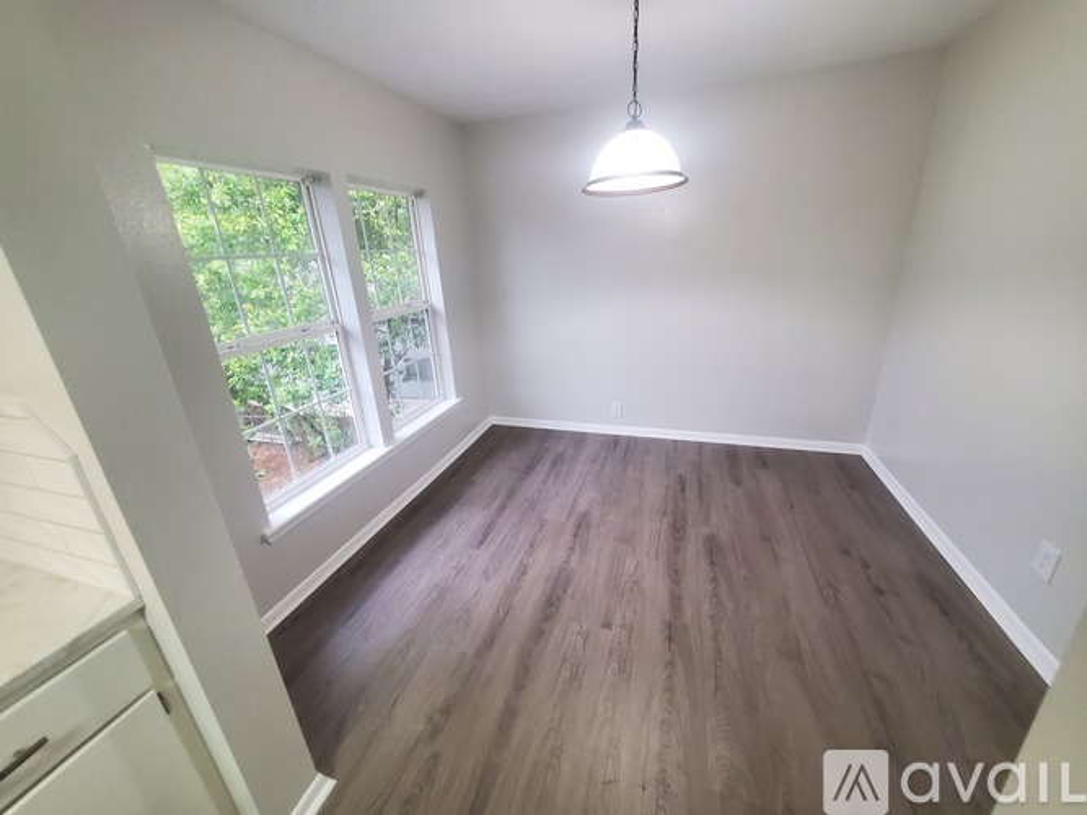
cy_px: 408
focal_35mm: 13
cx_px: 544
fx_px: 408
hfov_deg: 106.2
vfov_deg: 89.9
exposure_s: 1/40
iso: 500
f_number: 2.2
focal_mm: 1.8
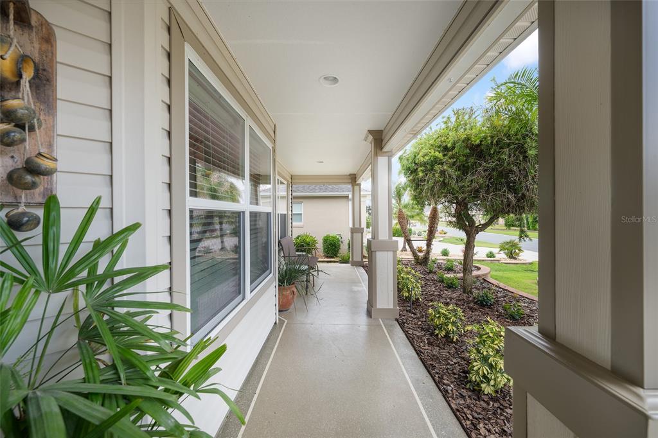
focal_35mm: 14
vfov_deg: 81.2
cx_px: 329
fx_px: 256
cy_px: 219
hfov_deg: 104.3
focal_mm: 14
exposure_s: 1/100
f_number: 8
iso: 200
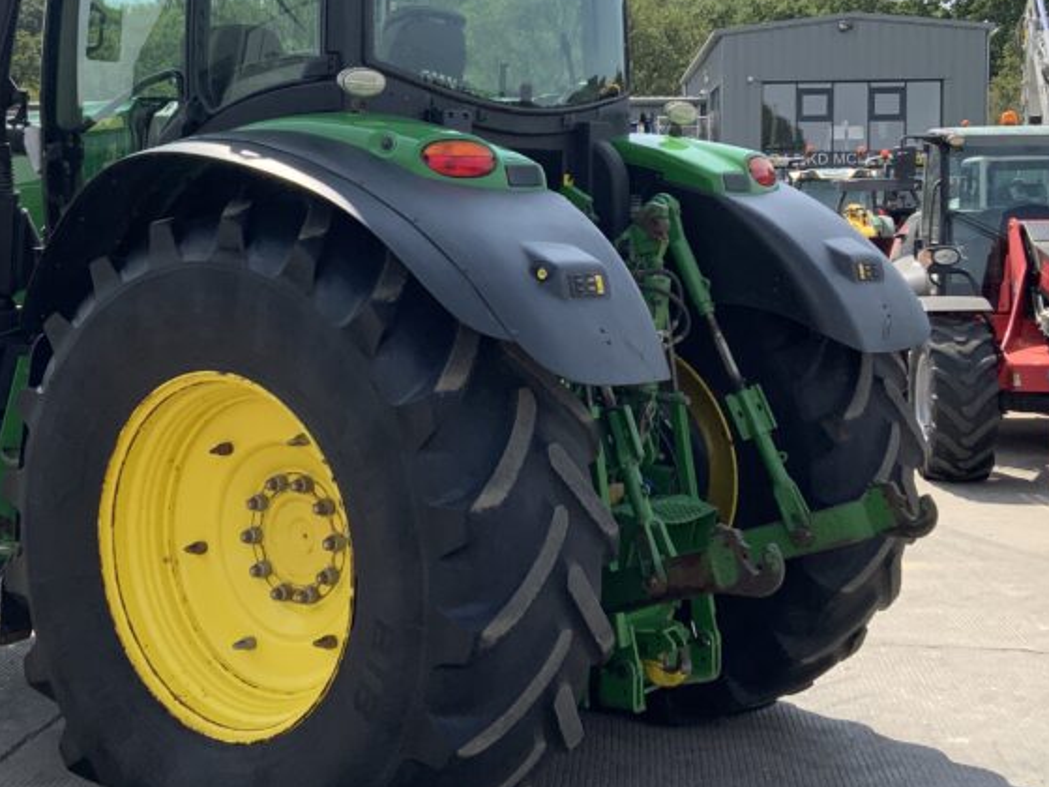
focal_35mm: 53
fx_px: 1606
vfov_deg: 27.4
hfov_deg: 36.1
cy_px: 300
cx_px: 429
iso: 16
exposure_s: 1/1984
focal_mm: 3
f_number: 1.8
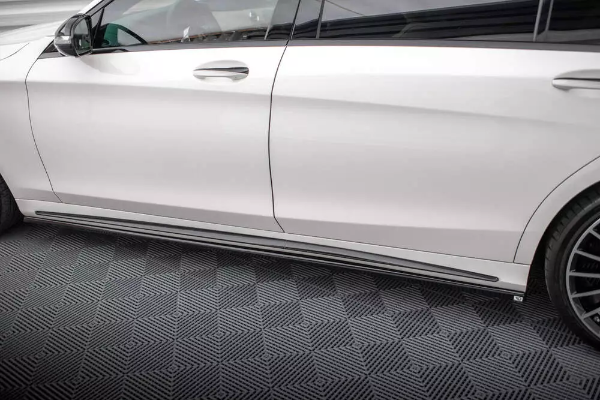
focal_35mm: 36
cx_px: 306
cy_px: 200
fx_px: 605
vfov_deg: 36.6
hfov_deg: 52.8
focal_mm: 35
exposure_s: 1/160
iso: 500
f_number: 2.5
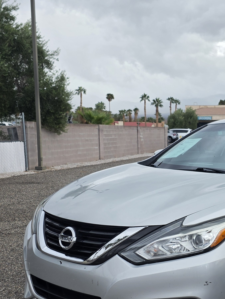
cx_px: 237
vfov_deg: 37.3
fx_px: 442
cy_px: 183
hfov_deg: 26.6
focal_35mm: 51
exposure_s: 1/2186
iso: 80
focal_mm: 6.3
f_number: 1.7
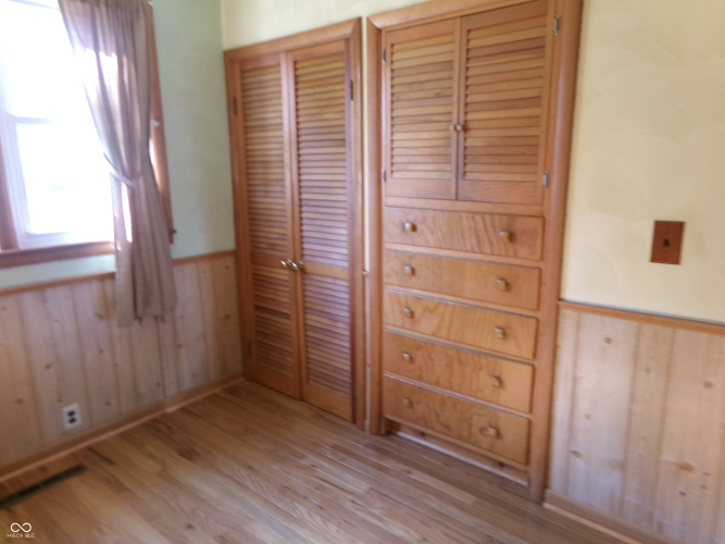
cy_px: 272
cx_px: 362
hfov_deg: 71.6
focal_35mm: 24
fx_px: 503
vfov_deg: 56.8
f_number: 3.7
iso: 254
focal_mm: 4.3
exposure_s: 1/17
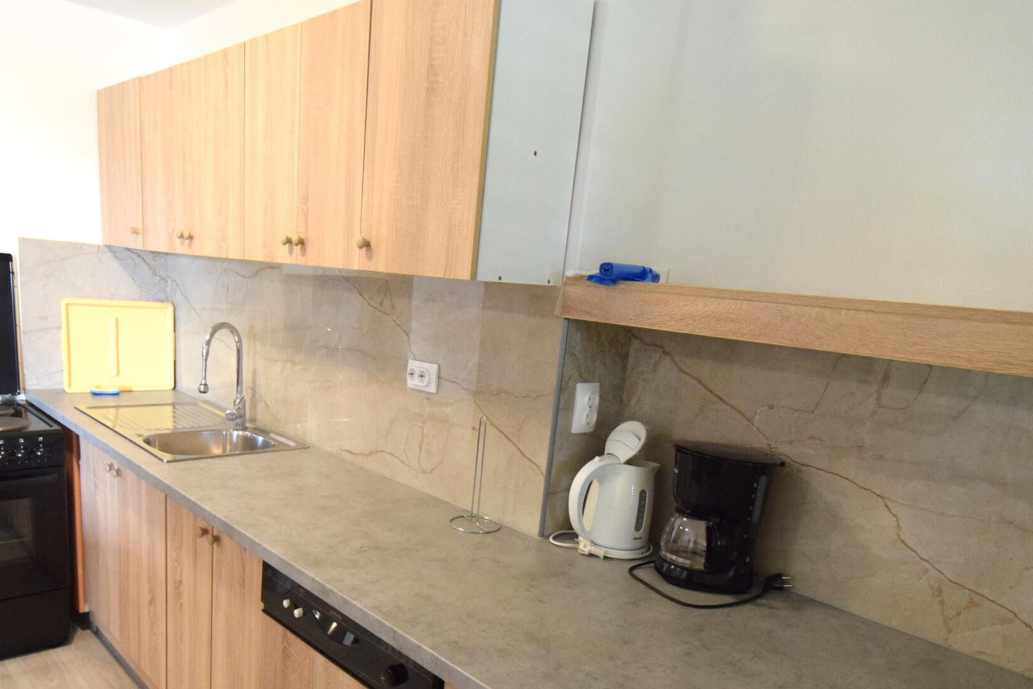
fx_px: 631
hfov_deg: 78.1
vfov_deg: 56.5
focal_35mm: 22
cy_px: 434
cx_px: 442
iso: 2000
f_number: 3.5
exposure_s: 1/60
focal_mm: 10
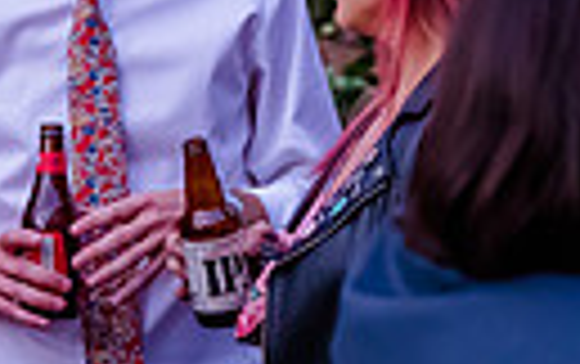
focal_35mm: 386
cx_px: 2
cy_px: 61
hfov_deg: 5.4
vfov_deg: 3.4
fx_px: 6109
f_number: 4
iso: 4000
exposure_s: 1/320
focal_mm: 82
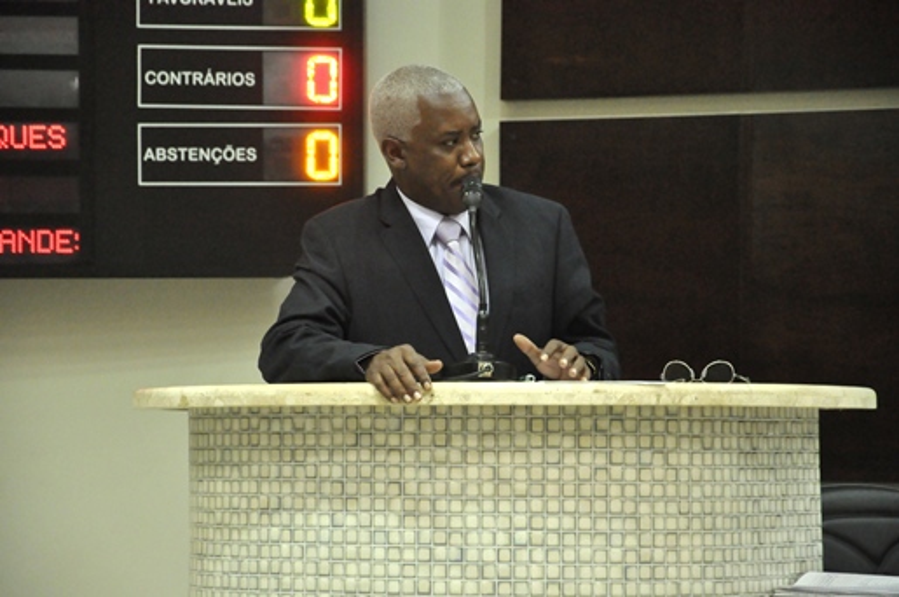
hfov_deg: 13.1
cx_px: 450
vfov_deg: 8.7
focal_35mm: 158
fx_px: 3928
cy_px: 298
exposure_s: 1/50
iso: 3200
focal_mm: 105
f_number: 6.3
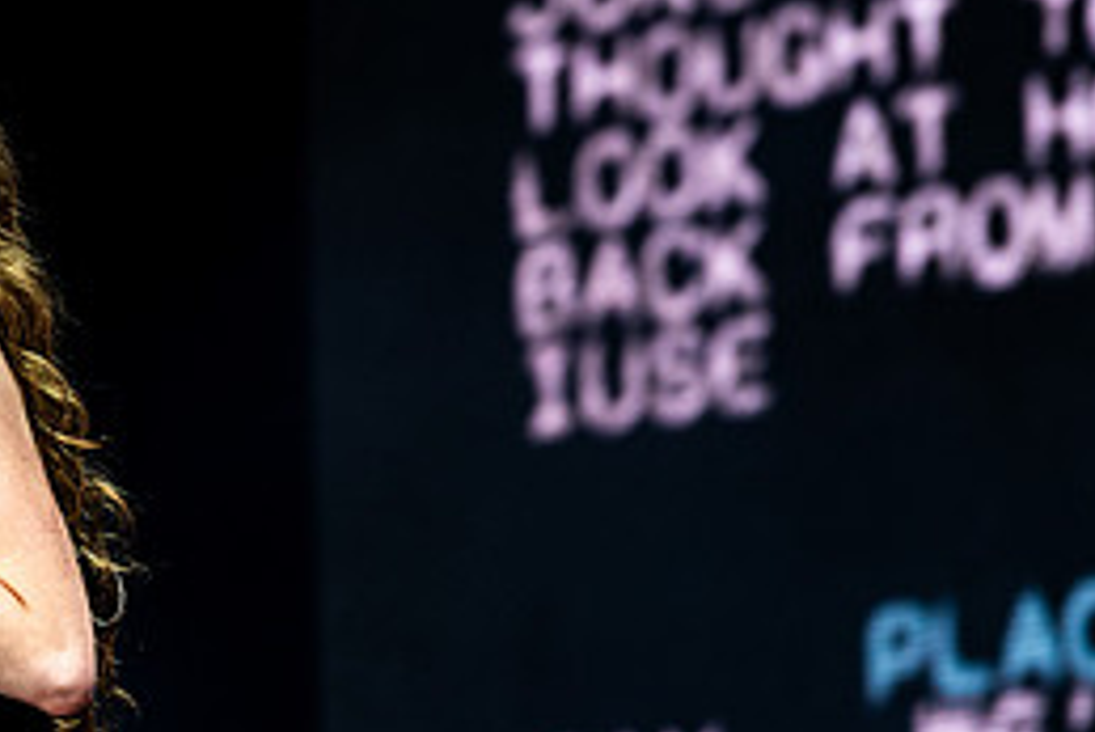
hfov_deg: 4.6
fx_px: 13634
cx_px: -34
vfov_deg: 3.1
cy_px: 387
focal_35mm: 448
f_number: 4.5
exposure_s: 1/2500
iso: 640
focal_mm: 200
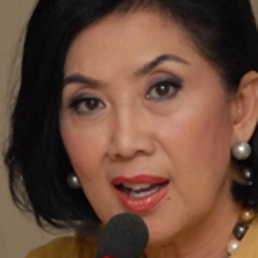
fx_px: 3617
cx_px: 145
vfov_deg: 4.1
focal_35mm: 429
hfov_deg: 4.1
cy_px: 274
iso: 800
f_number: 5.6
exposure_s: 1/40
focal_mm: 78
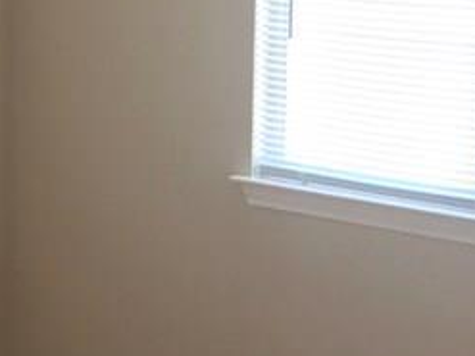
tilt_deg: -4.5
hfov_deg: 16.3
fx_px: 1591
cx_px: -98
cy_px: 10
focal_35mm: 116
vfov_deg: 12.6
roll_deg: -1.2
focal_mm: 3.99
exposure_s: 1/30
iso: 40
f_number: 1.8
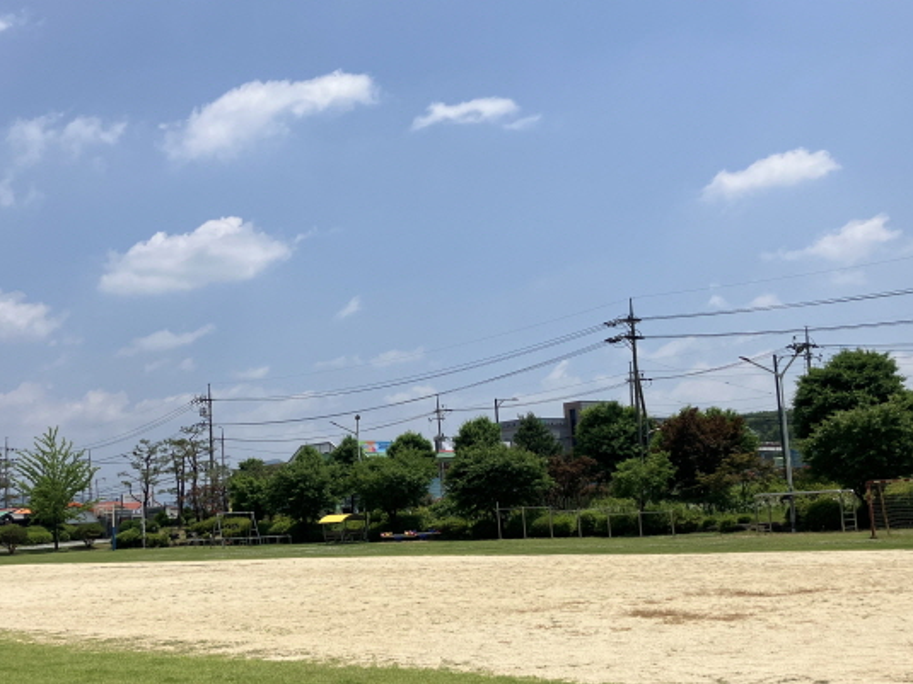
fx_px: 1160
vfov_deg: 32.8
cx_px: 352
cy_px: 403
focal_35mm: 44
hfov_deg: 42.7
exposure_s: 1/3745
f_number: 1.8
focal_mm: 3.99
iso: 32
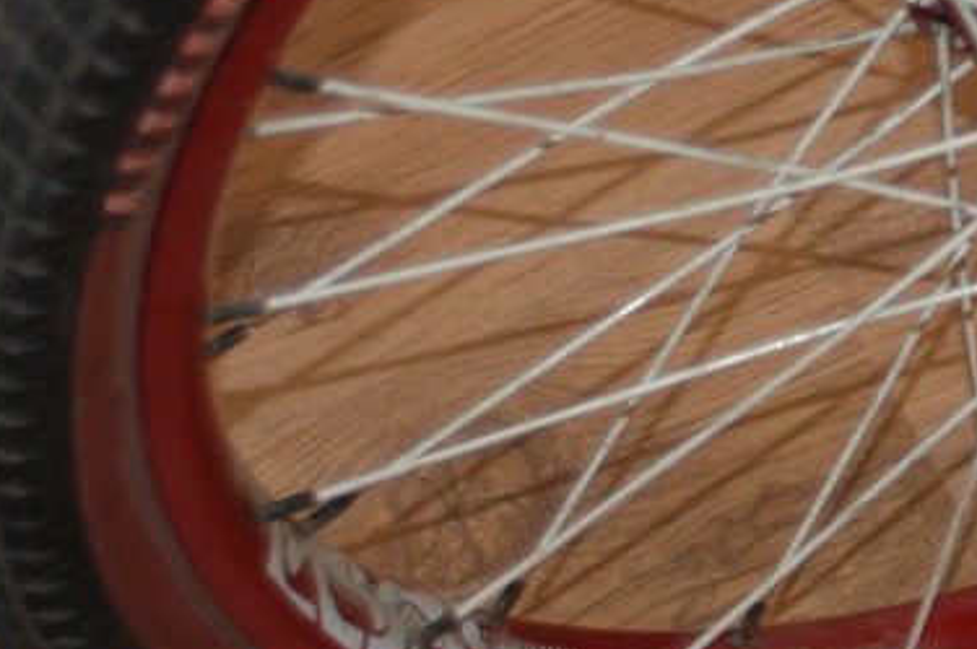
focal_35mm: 229
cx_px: 1107
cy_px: -6
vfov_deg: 6.0
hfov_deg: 8.9
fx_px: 6209
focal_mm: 56
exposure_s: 1/60
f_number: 5.3
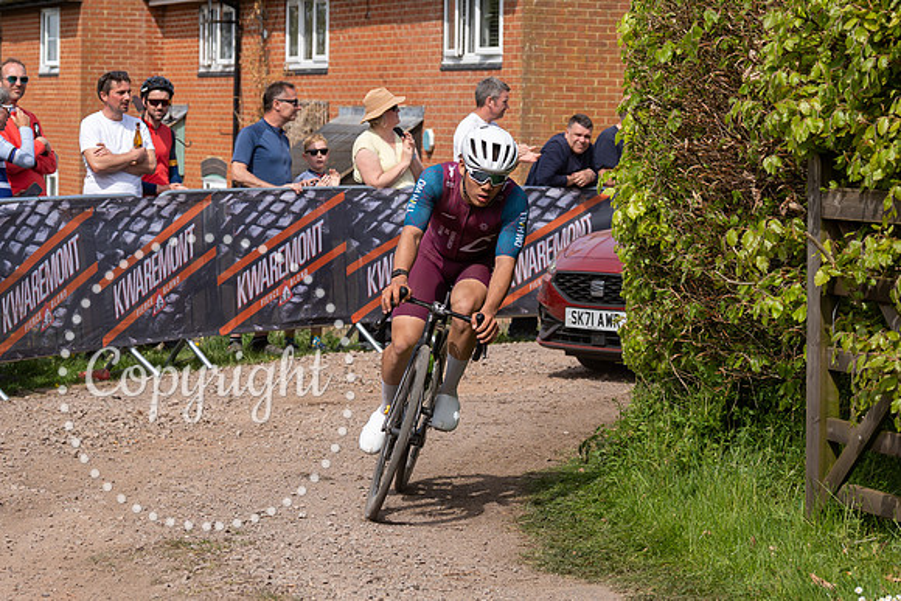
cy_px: 216
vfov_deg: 12.0
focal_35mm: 114
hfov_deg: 17.9
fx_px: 2853
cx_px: 443
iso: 160
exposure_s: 1/1000
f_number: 5
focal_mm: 70
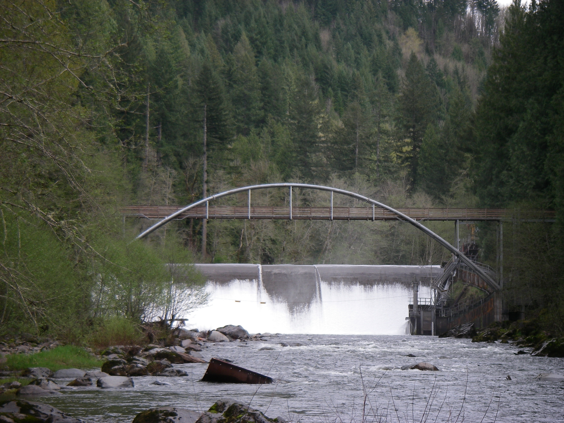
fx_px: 1857
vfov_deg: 13.0
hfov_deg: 17.3
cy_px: 212
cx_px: 282
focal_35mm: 114
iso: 64
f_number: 4
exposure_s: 1/200
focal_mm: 18.9
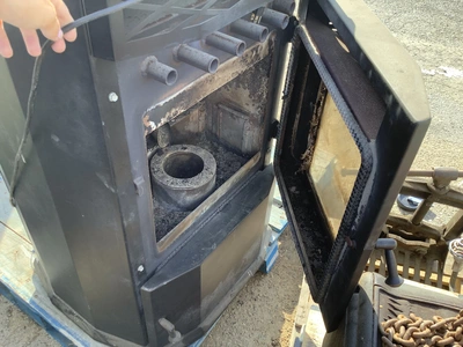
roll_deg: -3.0
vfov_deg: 45.4
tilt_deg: -40.8
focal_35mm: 31
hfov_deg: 58.4
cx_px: 232
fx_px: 415
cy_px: 174
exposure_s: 1/120
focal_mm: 3.3
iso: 32
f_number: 2.4
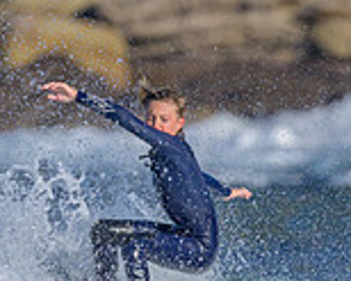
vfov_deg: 0.4
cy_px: 499
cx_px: 307
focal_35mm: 3886
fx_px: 40343
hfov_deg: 0.5
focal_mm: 800
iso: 220
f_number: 6.3
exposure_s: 1/2000
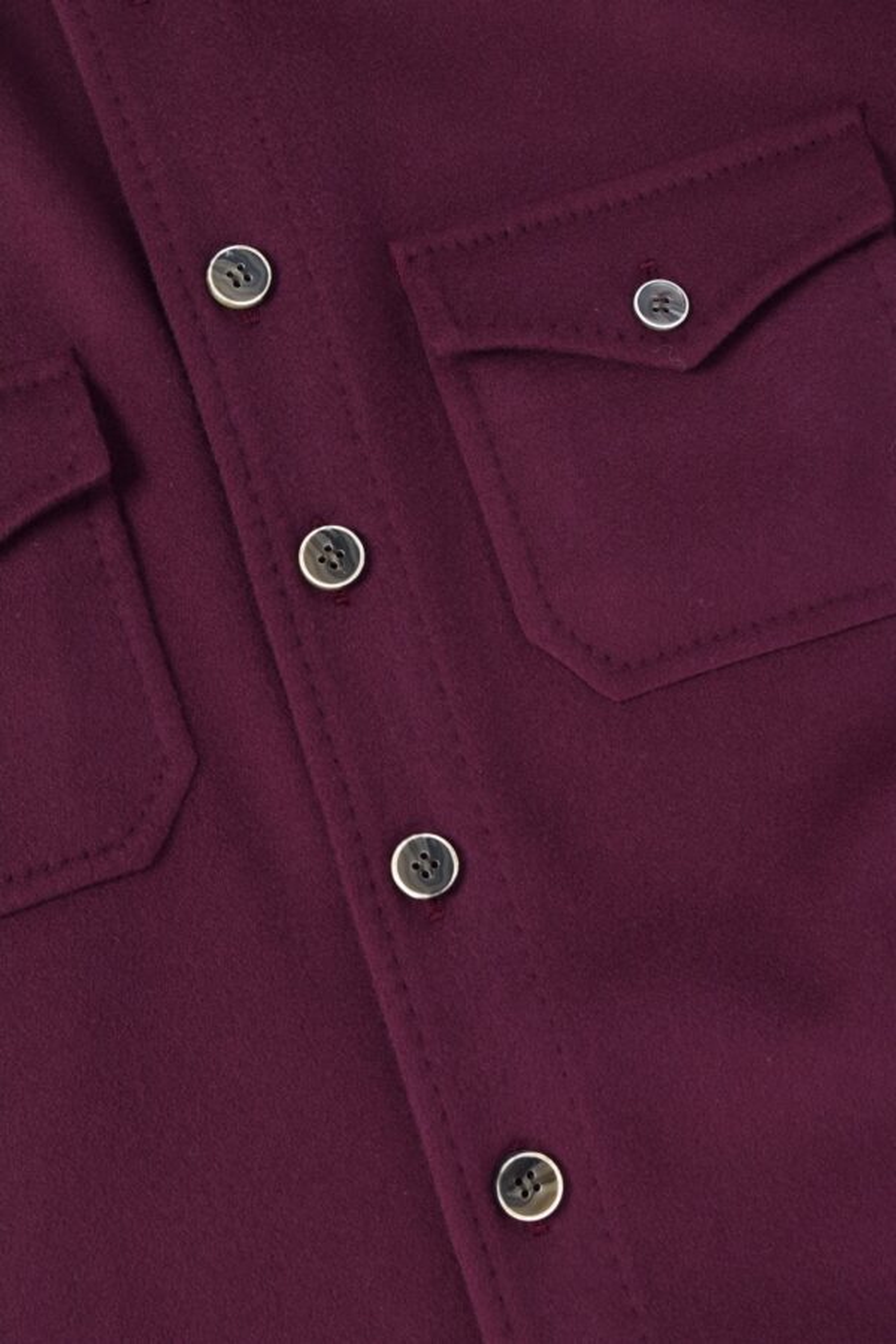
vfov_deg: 24.6
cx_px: 448
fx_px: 3080
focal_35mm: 82
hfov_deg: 16.6
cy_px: 672
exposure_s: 1/125
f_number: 8
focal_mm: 55
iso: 100
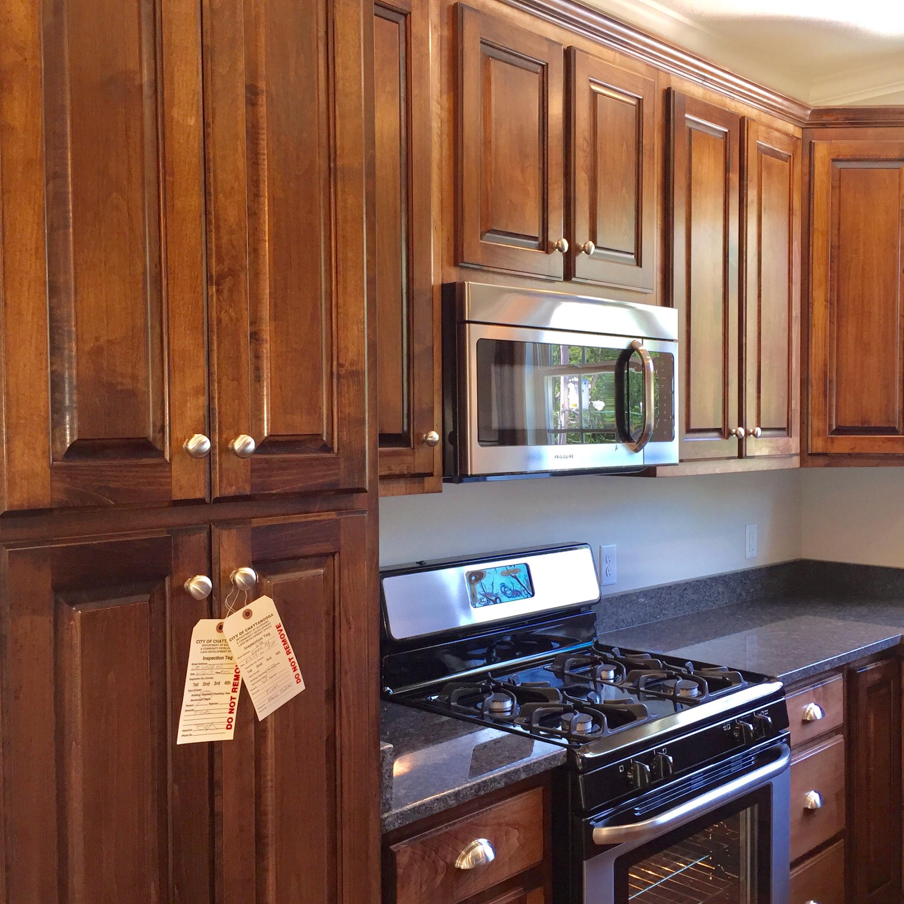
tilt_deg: -1.8
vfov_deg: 47.2
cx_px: 500
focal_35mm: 35
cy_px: 458
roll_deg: +0.0
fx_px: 1034
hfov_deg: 47.1
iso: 64
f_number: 2.2
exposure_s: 1/30
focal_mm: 4.15
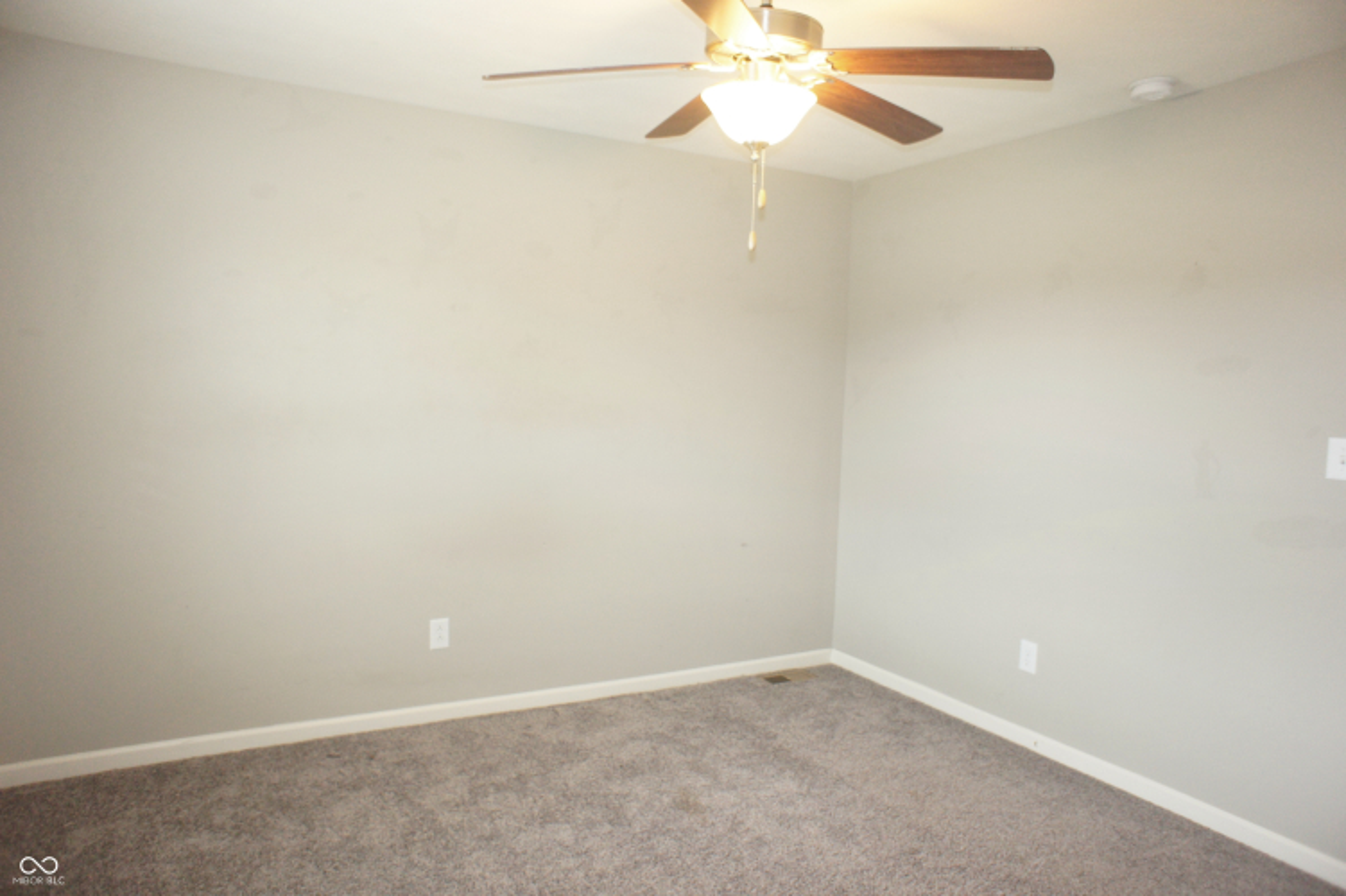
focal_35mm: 24
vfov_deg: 53.1
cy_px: 448
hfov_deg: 73.8
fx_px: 897
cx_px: 673
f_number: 2.8
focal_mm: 16
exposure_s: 1/60
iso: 1000
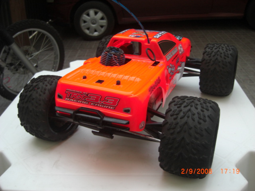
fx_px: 280
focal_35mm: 38
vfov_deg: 37.7
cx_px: 128
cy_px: 96
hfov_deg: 49.0
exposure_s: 1/50
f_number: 2.8
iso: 200
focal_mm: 7.9
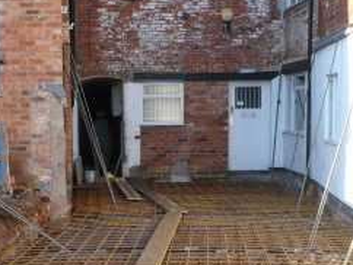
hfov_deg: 26.2
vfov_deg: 19.6
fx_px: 755
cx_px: 131
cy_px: 237
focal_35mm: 74
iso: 100
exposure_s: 1/200
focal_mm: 5.8
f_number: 2.8
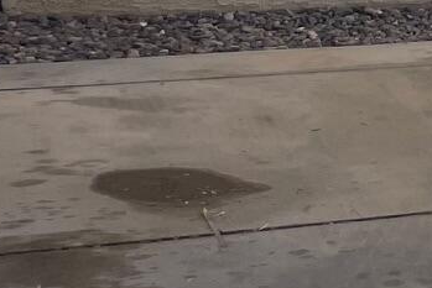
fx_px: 1873
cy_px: -242
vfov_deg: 8.4
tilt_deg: +0.6
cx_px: 1031
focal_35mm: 156
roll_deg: -1.4
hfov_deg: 11.1
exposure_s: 1/445
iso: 32
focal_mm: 4.2
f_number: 1.6
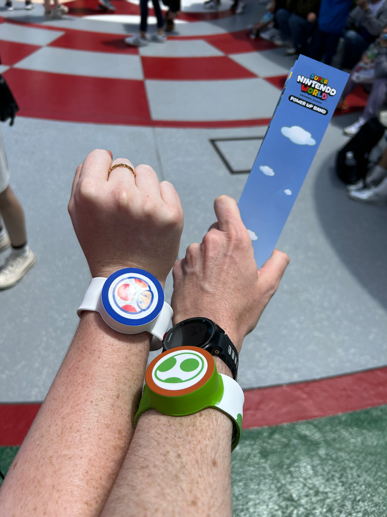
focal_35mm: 26
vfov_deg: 67.3
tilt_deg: -41.9
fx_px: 388
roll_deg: -7.6
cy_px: 258
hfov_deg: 53.1
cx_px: 194
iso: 50
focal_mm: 5.7
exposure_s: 1/3968
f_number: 1.5
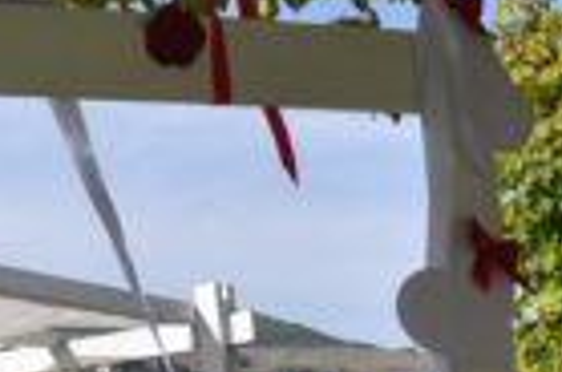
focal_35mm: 117
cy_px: 400
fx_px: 1822
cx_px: -89
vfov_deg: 11.5
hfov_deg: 16.9
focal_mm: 18
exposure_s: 1/640
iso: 200
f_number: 8
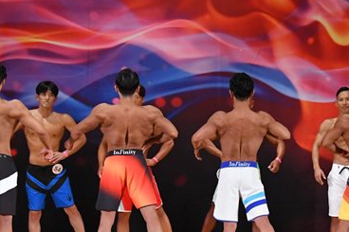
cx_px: 241
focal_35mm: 259
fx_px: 2510
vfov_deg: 5.3
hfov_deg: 7.9
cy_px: 172
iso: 3200
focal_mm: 82
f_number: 5.6
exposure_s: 1/400
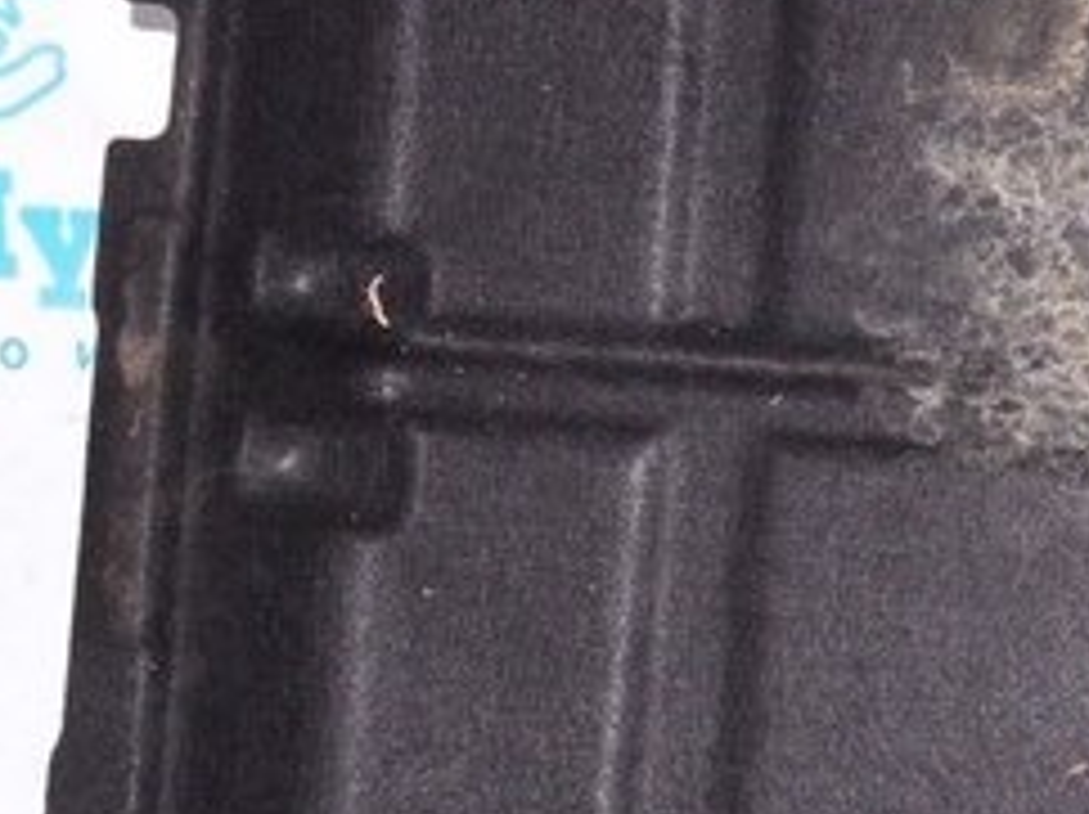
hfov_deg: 15.2
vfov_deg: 12.1
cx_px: 1508
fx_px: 3834
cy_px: 317
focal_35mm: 122
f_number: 8
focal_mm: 20
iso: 1600
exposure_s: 1/200
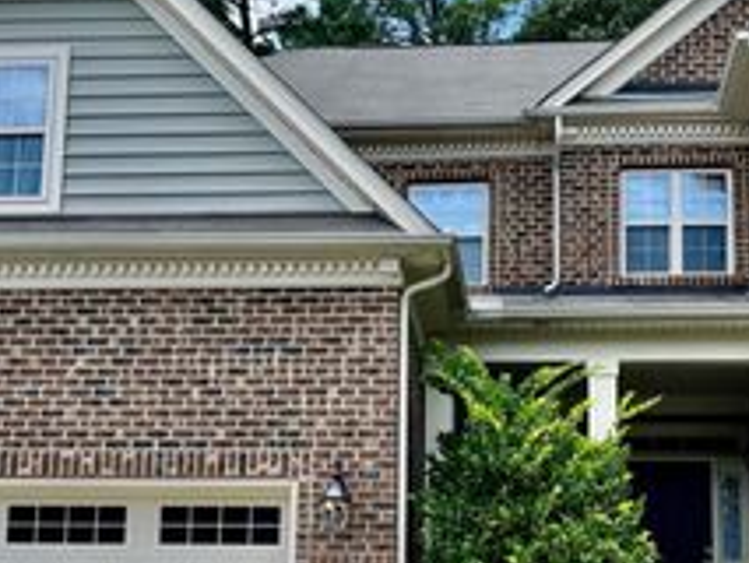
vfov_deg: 23.7
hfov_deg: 31.6
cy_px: 438
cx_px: 415
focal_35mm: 61
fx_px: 1321
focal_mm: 5.1
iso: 50
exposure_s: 1/1339
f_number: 1.6
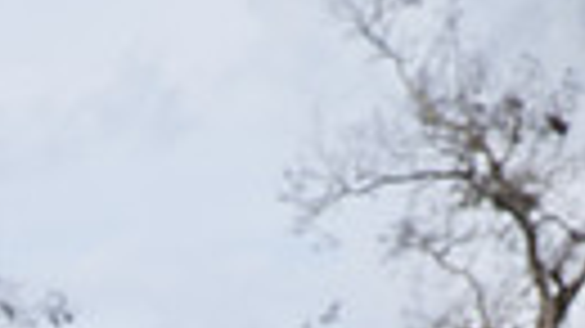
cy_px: 997
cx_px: -86
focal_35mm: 236
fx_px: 3659
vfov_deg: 4.9
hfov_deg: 9.0
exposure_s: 1/400
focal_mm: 65
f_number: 6.3
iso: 80
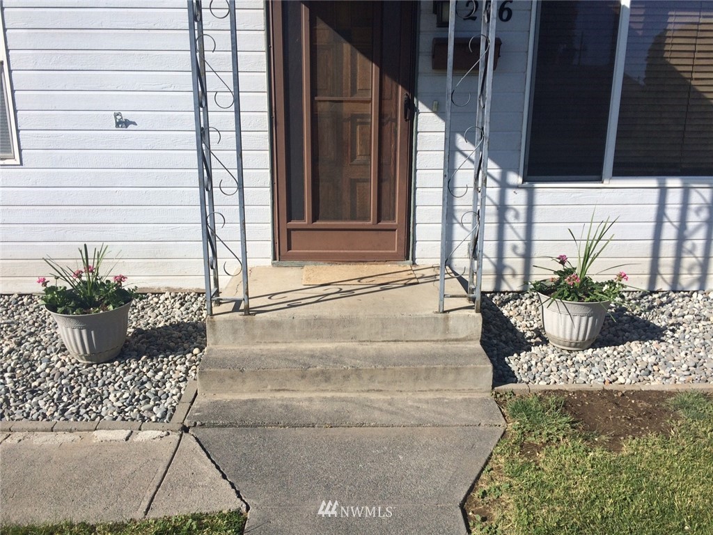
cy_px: 268
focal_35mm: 29
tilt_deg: -14.9
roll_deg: +0.7
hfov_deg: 61.7
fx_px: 597
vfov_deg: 48.2
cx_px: 356
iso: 32
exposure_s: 1/2933
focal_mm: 4.15
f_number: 2.2
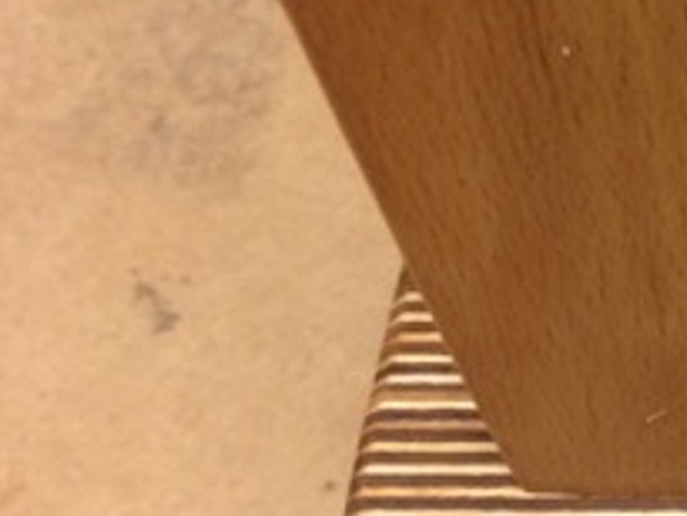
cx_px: 1096
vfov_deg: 15.0
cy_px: 250
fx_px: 1966
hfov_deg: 17.4
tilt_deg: -60.7
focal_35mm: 99
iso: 80
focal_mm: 4.15
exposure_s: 1/33
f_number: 2.2
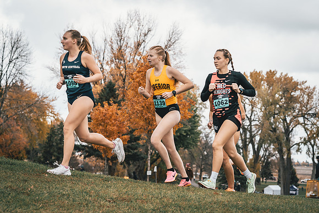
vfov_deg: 10.9
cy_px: 114
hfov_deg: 16.3
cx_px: 175
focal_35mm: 125
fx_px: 1111
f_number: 6.3
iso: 400
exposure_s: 1/800
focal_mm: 113
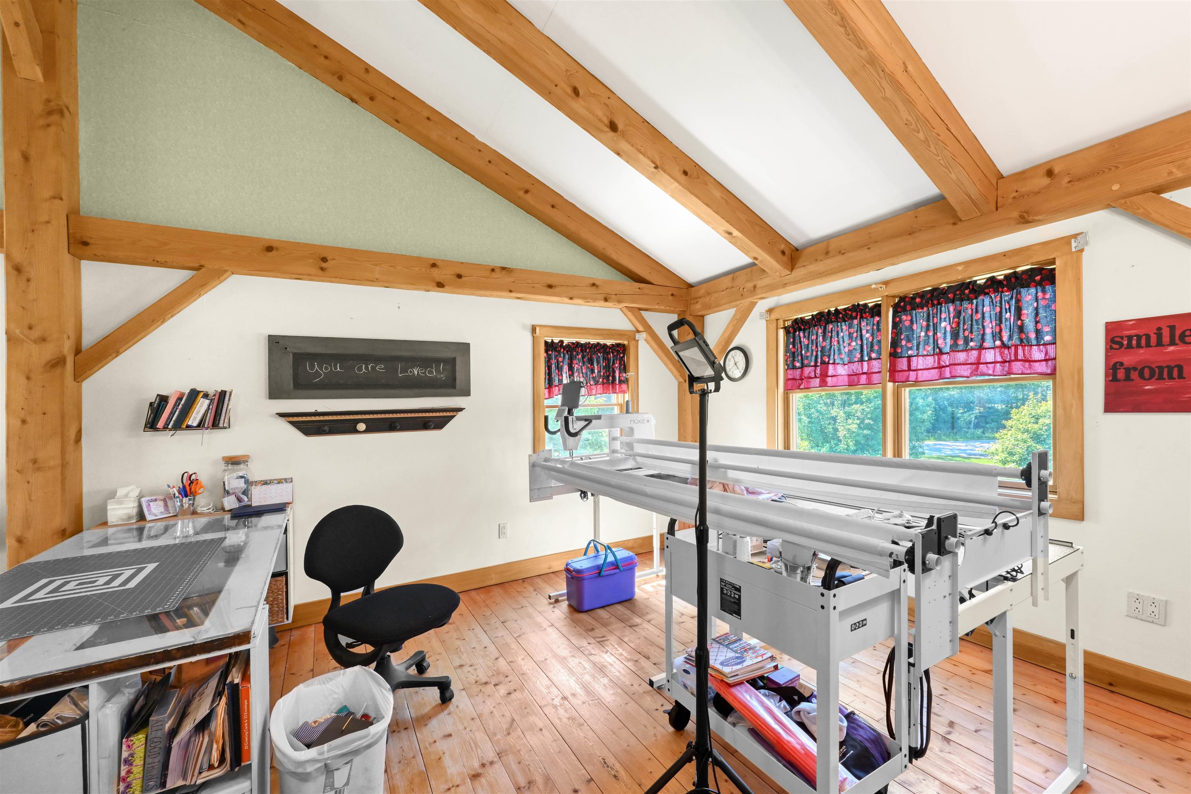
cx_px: 596
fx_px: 463
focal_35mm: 14
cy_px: 397
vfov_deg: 81.2
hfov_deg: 104.3
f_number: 14
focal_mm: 14
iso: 1000
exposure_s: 1/5
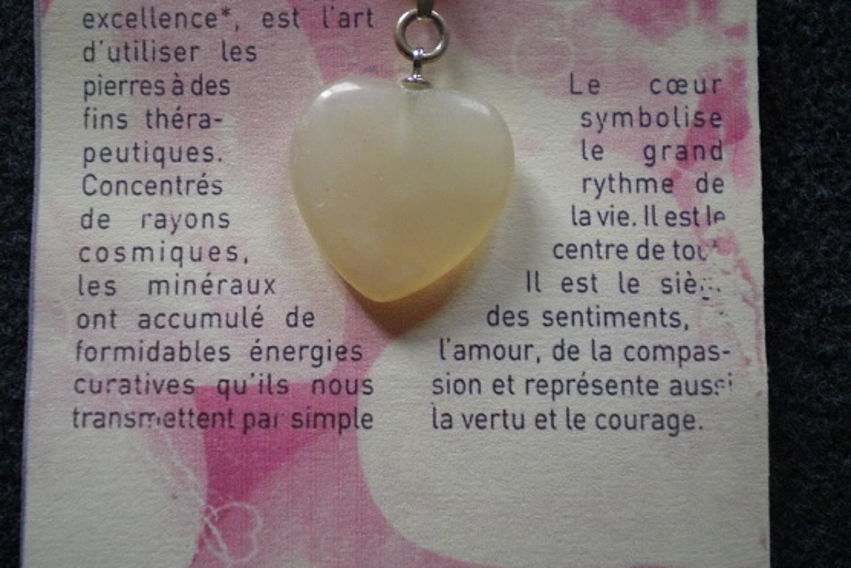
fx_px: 1088
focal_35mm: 46
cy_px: 280
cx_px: 403
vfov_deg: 29.3
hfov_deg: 42.7
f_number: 3.5
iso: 338
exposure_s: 1/60
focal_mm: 7.4
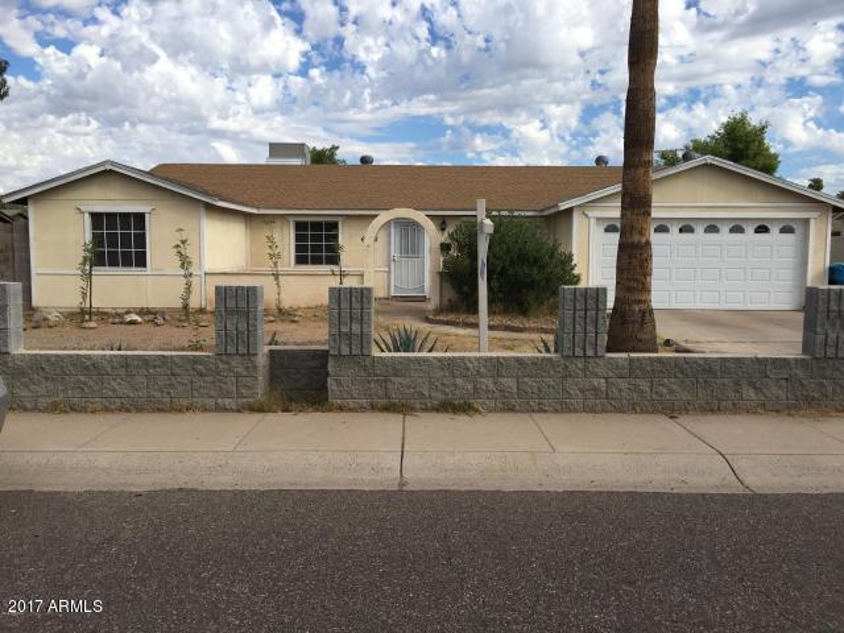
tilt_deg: -3.6
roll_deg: -0.6
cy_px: 316
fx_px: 707
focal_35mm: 29
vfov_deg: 48.2
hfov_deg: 61.7
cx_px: 422
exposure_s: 1/1637
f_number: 2.2
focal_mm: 4.15
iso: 25
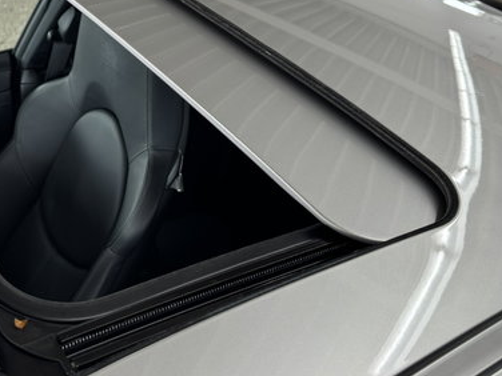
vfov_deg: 29.5
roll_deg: +0.5
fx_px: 711
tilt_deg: -34.0
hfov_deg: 37.1
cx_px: 79
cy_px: 131
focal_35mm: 49
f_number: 1.78
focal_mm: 6.76
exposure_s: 1/121
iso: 125
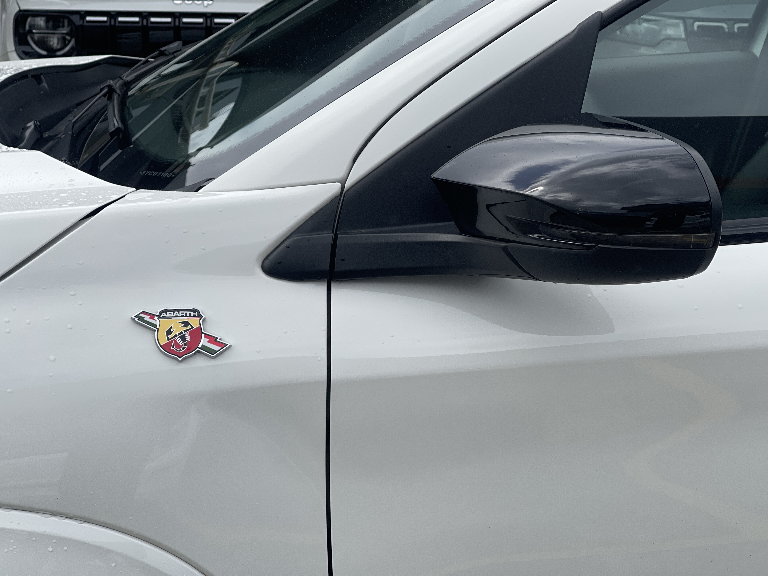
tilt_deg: -14.8
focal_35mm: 64
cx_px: 384
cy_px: 288
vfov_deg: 22.9
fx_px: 1420
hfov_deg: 30.3
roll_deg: -0.7
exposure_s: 1/1508
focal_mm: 7.5
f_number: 2.2
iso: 32
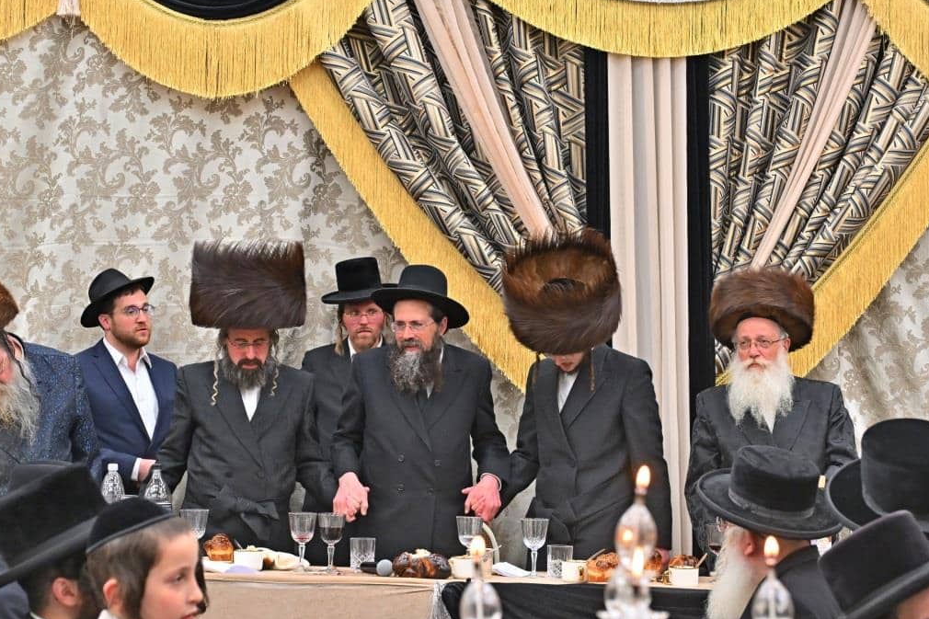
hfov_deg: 28.5
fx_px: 1832
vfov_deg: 19.2
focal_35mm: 71
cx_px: 464
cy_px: 310
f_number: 4
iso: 1000
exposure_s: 1/250
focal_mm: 47
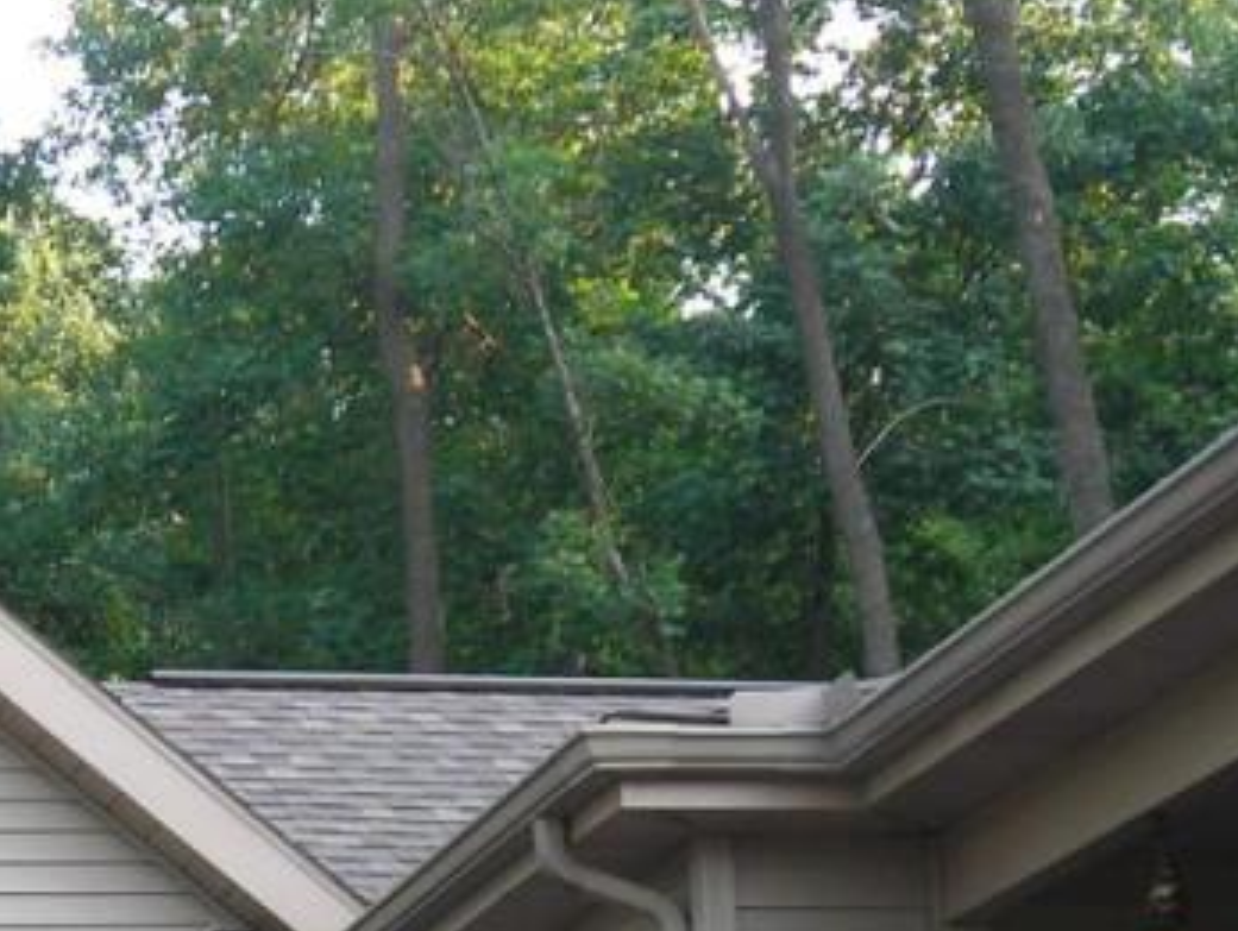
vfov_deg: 12.9
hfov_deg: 17.3
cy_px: 1134
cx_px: 164
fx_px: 4010
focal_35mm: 112
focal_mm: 6.3
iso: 50
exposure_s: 1/49.4
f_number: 3.2
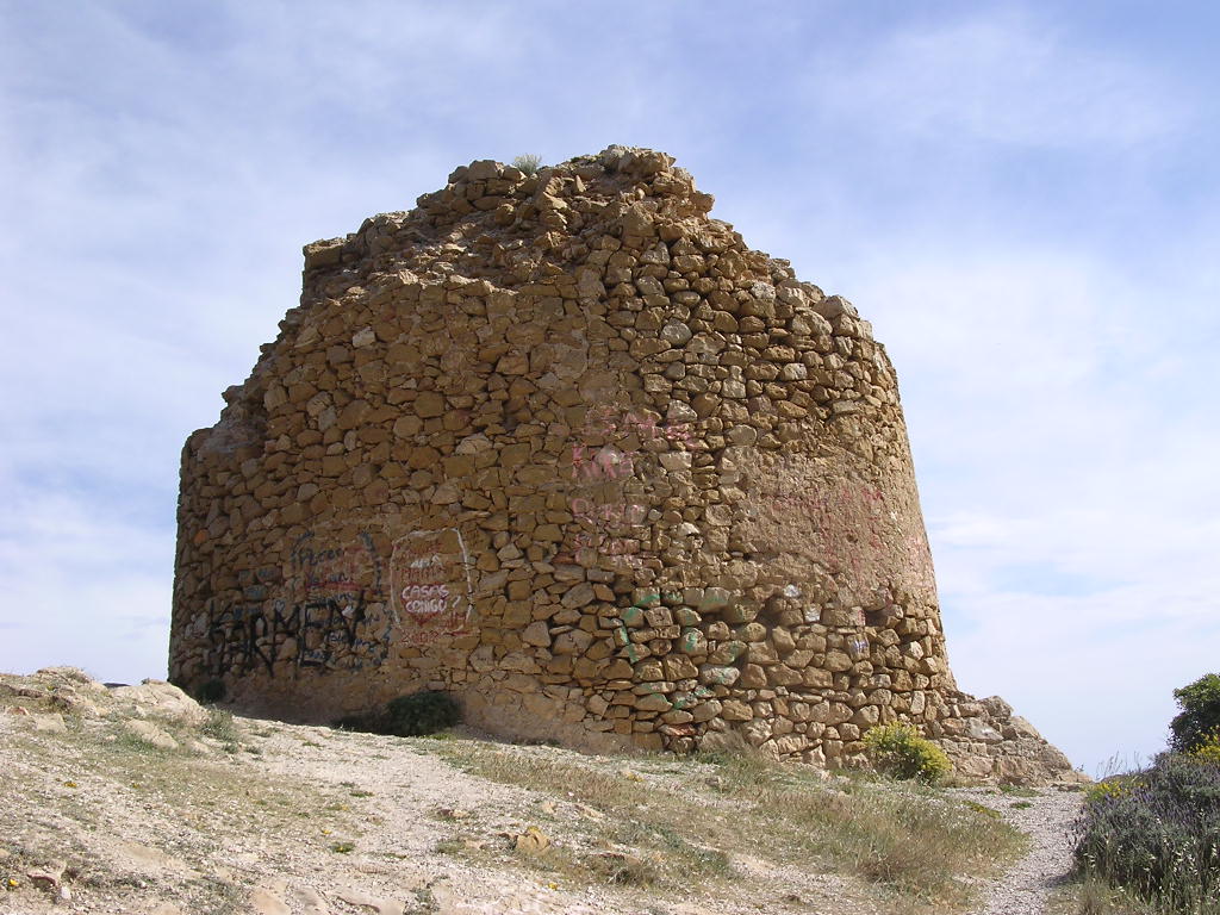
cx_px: 610
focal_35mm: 38
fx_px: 1339
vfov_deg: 37.7
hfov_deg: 49.0
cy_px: 458
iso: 100
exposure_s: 1/285
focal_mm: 5.8
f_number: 5.6
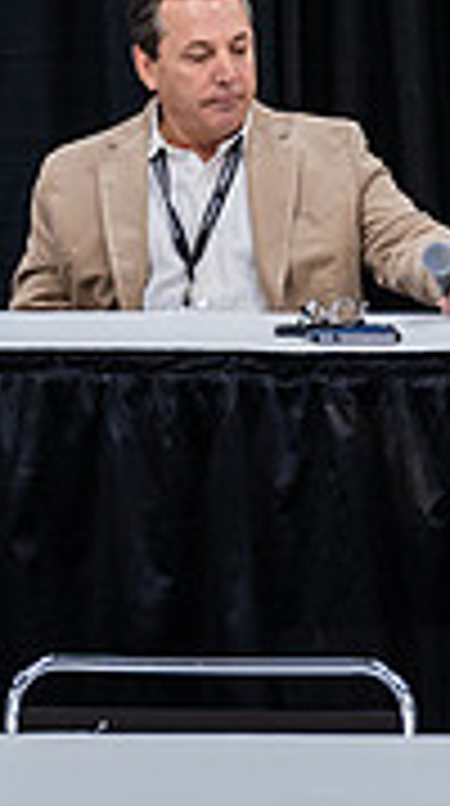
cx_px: -128
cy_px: 237
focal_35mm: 207
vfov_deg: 10.4
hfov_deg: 5.8
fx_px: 4414
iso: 1600
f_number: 4
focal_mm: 60
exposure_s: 1/200
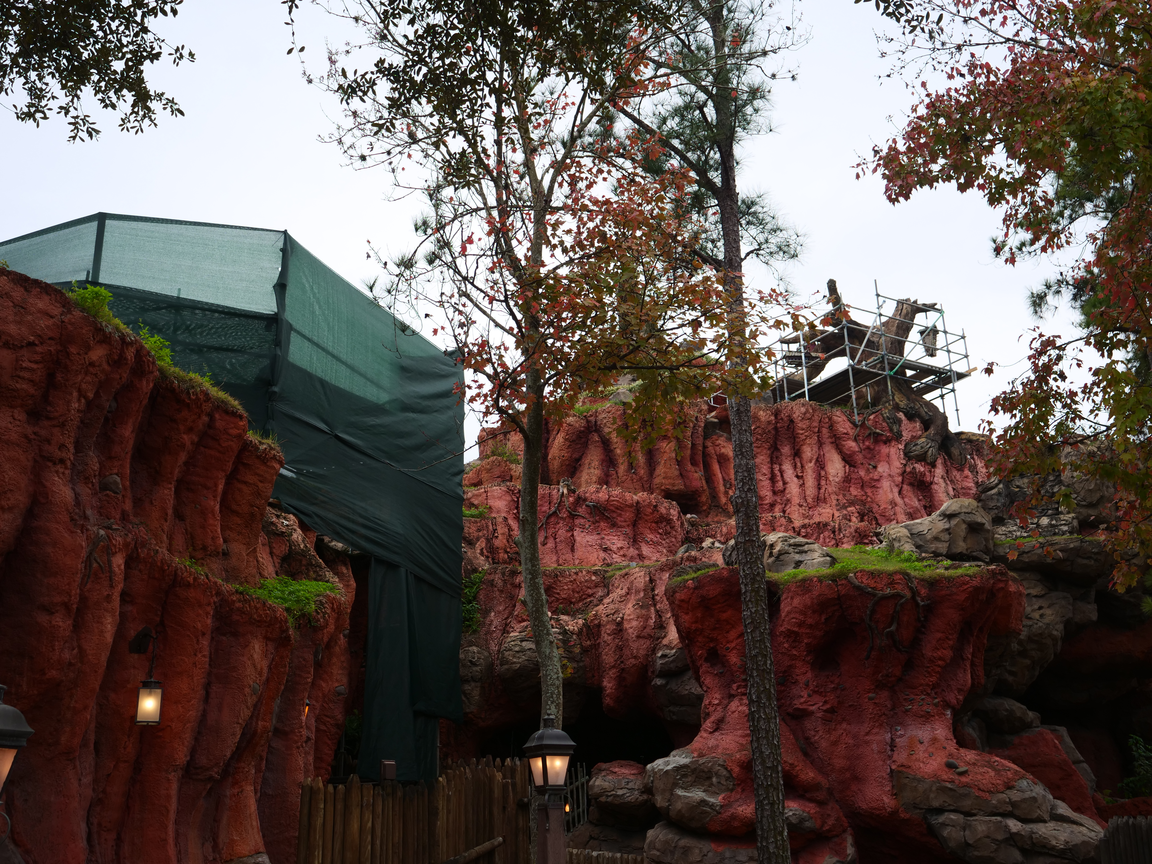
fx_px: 1198
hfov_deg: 51.4
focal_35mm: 36
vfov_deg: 39.7
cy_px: 432
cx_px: 576
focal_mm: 18
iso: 200
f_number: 3.2
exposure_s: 1/400
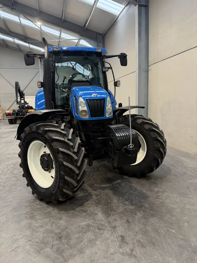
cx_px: 98
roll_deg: +1.4
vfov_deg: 71.6
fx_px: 182
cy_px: 132
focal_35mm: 24
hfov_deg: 56.8
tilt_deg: -8.7
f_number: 1.78
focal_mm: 6.76
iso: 200
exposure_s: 1/121
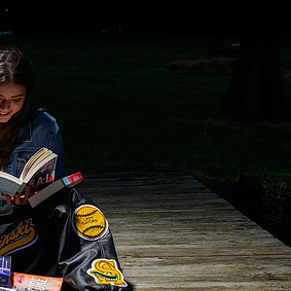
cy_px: 157
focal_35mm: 87
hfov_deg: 19.4
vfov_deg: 19.9
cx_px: 0
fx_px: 827
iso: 400
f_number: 8
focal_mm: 50
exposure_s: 1/250
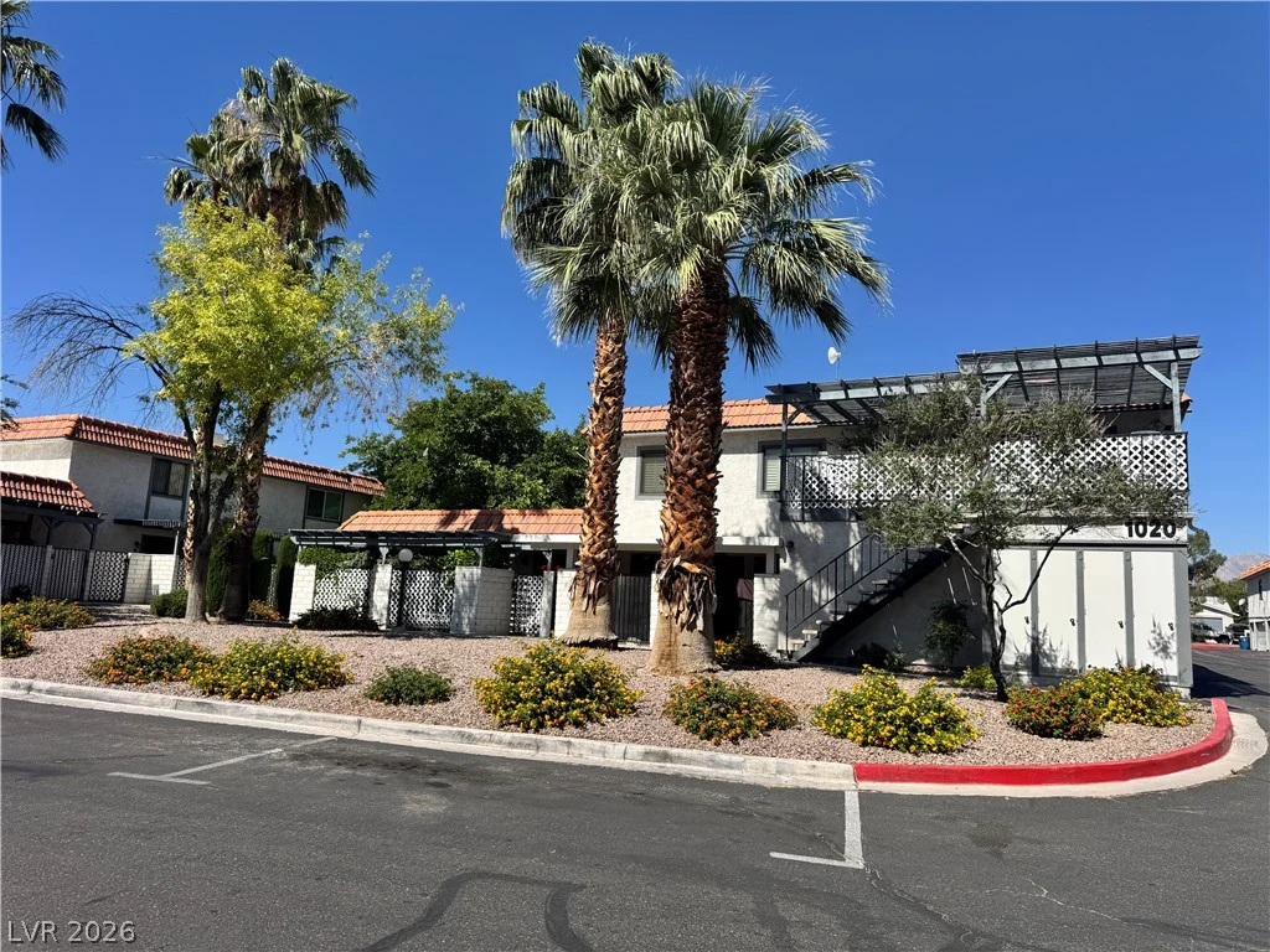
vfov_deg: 56.8
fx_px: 881
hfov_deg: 71.6
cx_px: 635
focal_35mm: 24
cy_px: 476
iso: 80
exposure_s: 1/4950
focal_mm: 6.76
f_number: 1.78
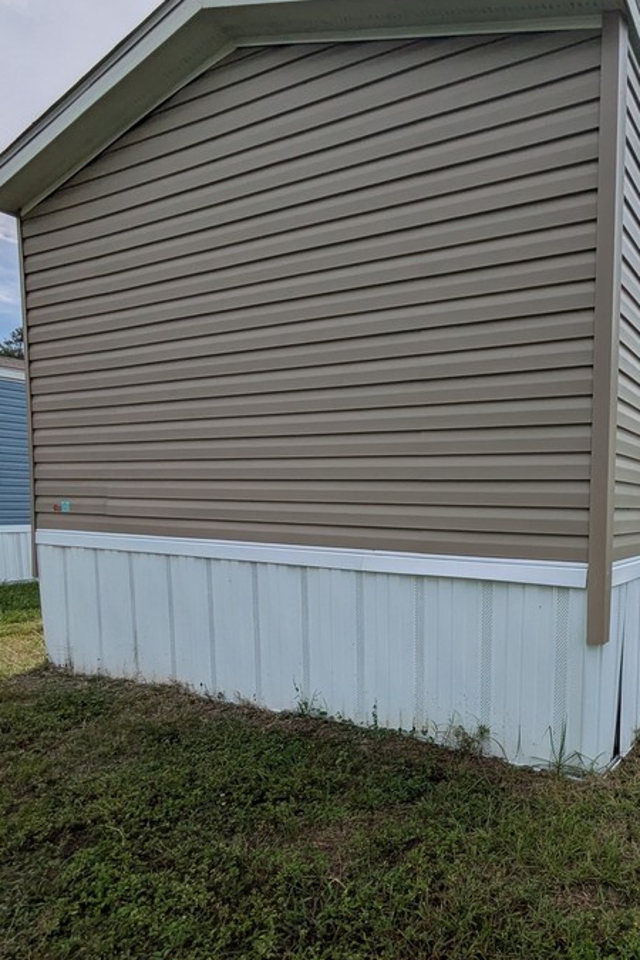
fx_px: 613
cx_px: 542
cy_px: 555
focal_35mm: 23
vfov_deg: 75.6
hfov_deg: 50.6
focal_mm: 1.83
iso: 49
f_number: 2.2
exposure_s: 1/3106
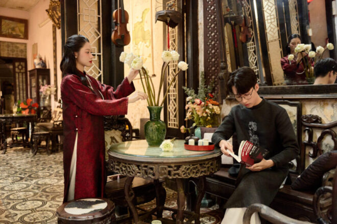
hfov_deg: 58.0
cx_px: 168
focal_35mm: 32
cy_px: 112
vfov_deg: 40.5
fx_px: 304
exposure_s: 1/160
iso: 2500
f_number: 2.8
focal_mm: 32.5
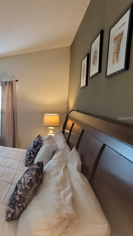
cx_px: -22
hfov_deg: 41.9
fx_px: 119
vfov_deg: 89.6
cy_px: 118
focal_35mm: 19
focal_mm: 2.2
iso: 400
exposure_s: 1/60
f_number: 2.2
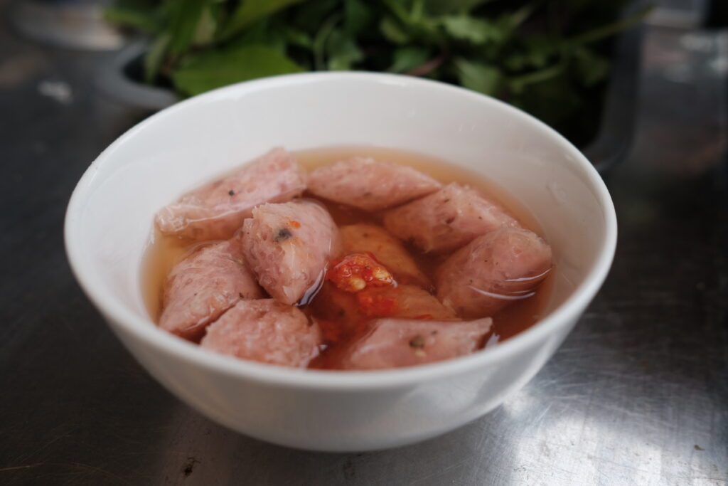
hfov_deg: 54.4
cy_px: 243
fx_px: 708
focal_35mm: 35
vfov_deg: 37.9
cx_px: 364
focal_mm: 23
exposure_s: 1/150
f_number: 4
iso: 200
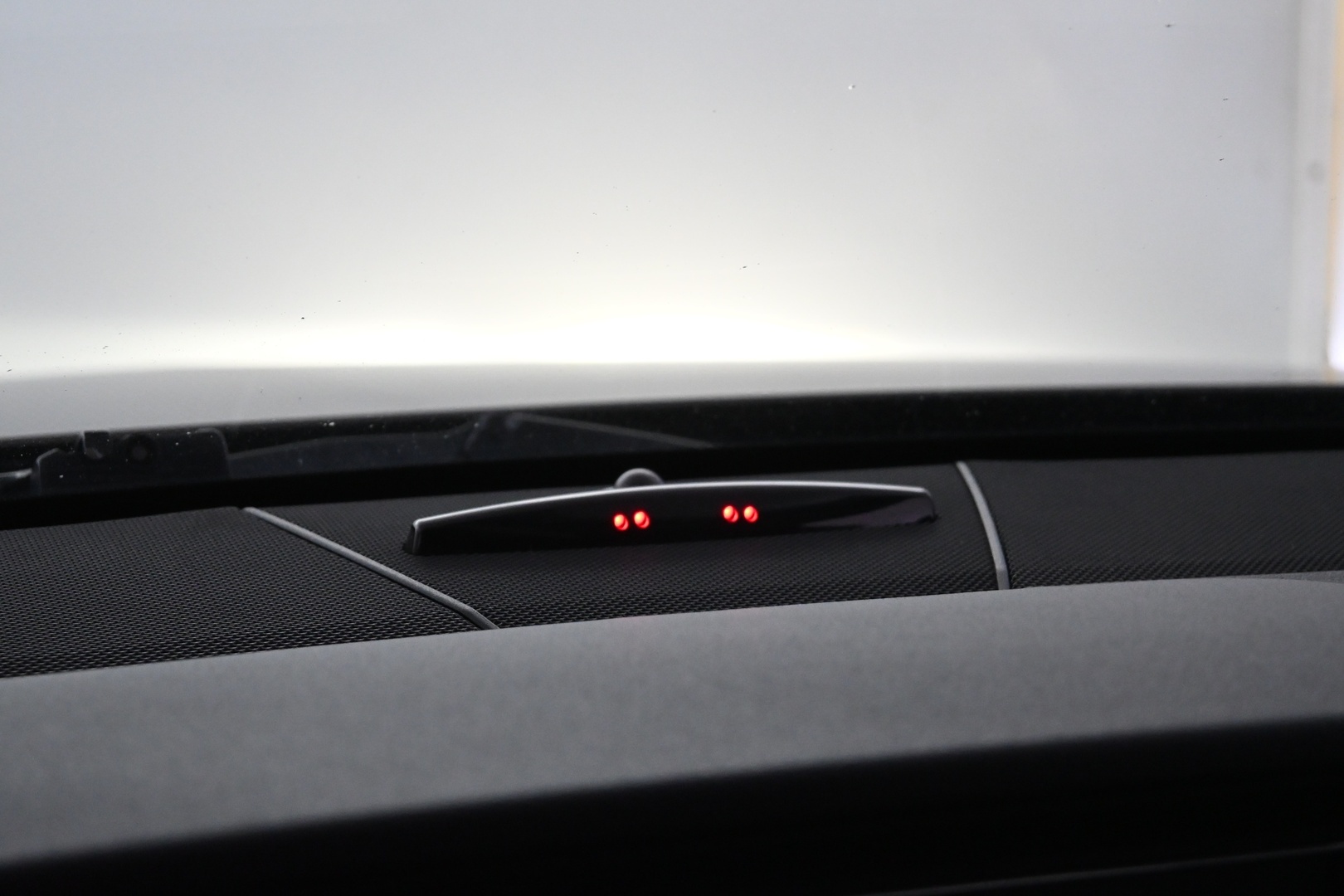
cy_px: 448
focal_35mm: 75
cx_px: 672
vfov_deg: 18.2
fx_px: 2800
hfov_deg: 27.0
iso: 3200
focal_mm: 50
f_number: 6.3
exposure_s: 1/100
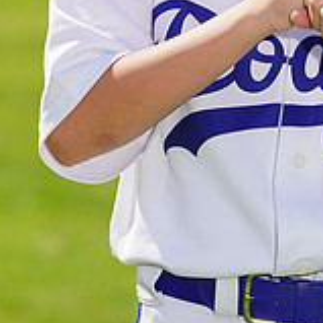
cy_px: -120
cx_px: 259
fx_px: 7242
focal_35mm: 686
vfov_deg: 2.6
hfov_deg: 2.6
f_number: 8
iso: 100
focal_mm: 221
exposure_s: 1/250
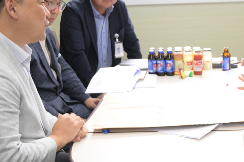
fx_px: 508
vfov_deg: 18.1
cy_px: 53
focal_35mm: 75
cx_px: 199
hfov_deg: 26.5
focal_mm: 35
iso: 1600
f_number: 4
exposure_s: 1/200
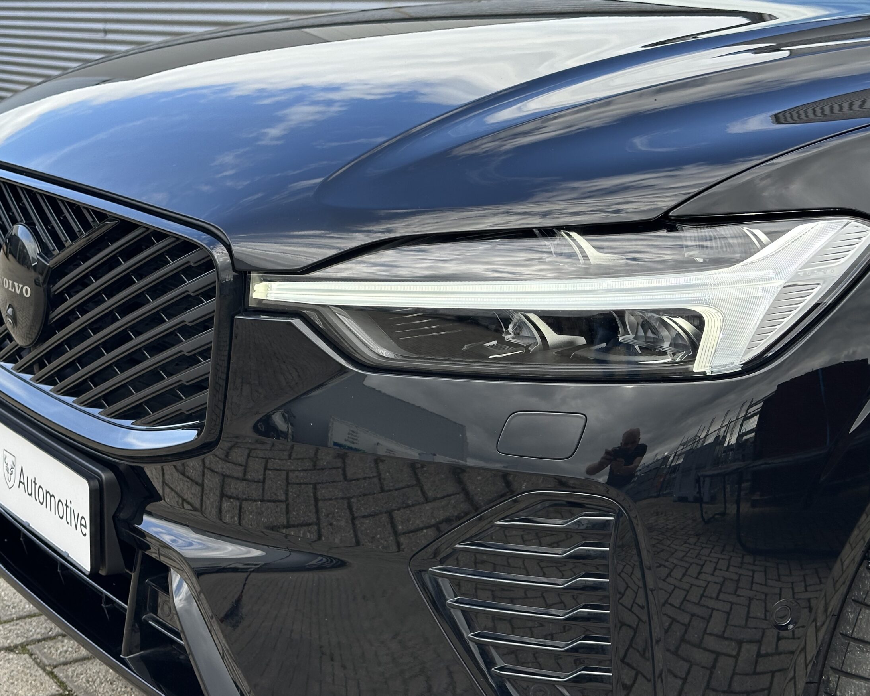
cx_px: 446
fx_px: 1416
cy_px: 357
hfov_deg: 34.1
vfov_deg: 27.6
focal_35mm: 55
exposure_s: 1/990
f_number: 1.78
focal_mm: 6.86
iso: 64
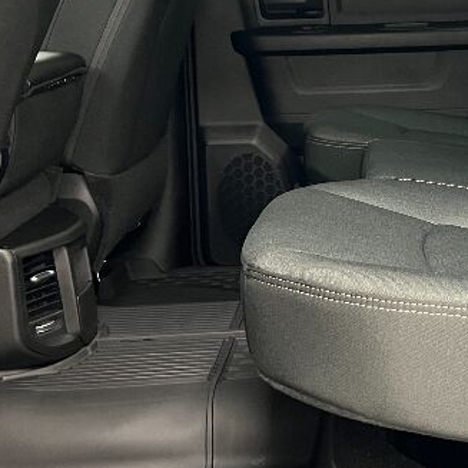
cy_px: 192
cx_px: 406
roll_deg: +0.2
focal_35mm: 72
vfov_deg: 24.0
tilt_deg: -11.7
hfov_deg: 23.5
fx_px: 1101
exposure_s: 1/40
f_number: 1.5
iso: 500
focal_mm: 5.7
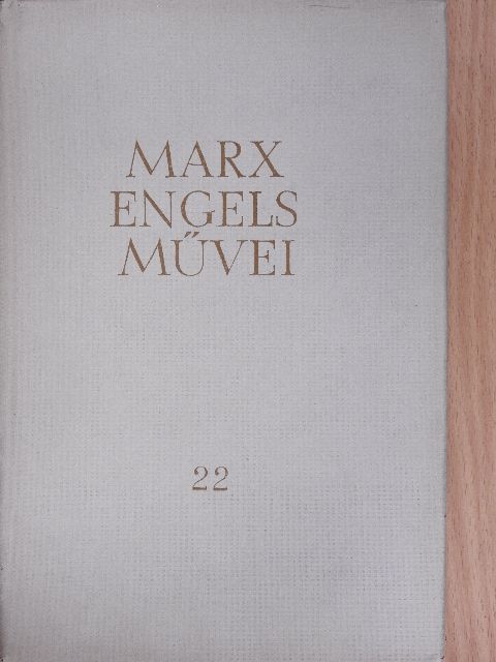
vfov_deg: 32.2
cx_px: 248
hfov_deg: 24.4
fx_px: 1146
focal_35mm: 60
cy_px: 331
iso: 320
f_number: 4.2
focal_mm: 10.7
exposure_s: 1/60
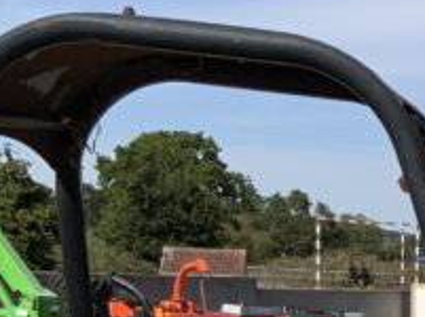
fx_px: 1814
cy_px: 577
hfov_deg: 12.5
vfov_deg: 9.5
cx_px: 704
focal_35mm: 148
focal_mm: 3
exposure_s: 1/2227
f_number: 1.8
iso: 16
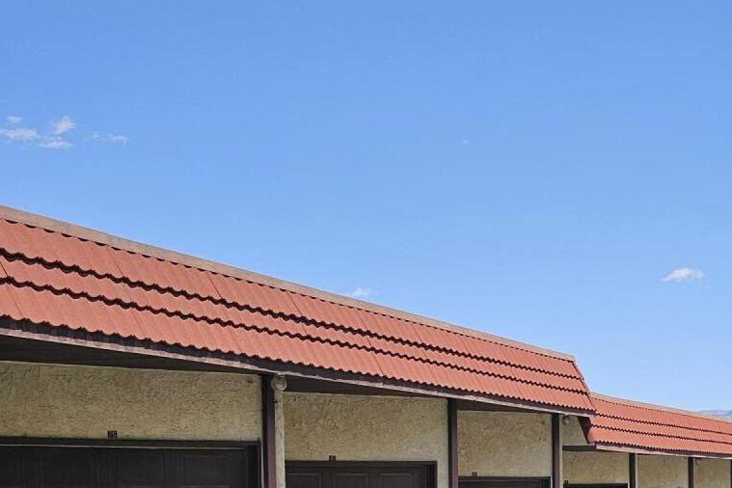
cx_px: 724
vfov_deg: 20.7
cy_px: 517
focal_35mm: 63
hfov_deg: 29.8
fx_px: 1281
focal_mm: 6.3
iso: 25
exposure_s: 1/2000
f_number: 1.7
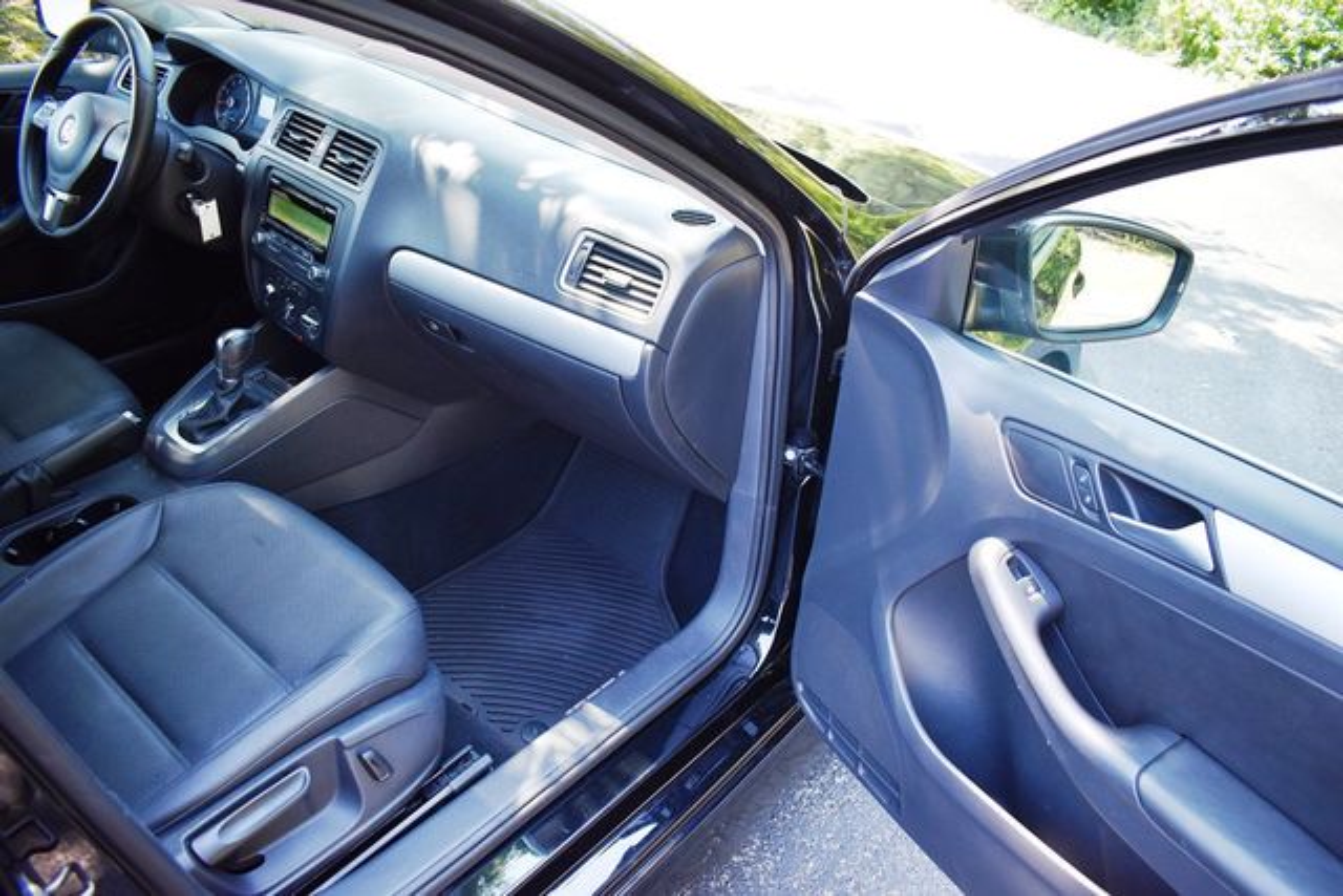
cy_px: 448
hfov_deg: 67.4
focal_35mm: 27
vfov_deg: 48.0
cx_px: 672
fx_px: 1007
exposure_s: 1/250
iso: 500
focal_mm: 18
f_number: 3.5
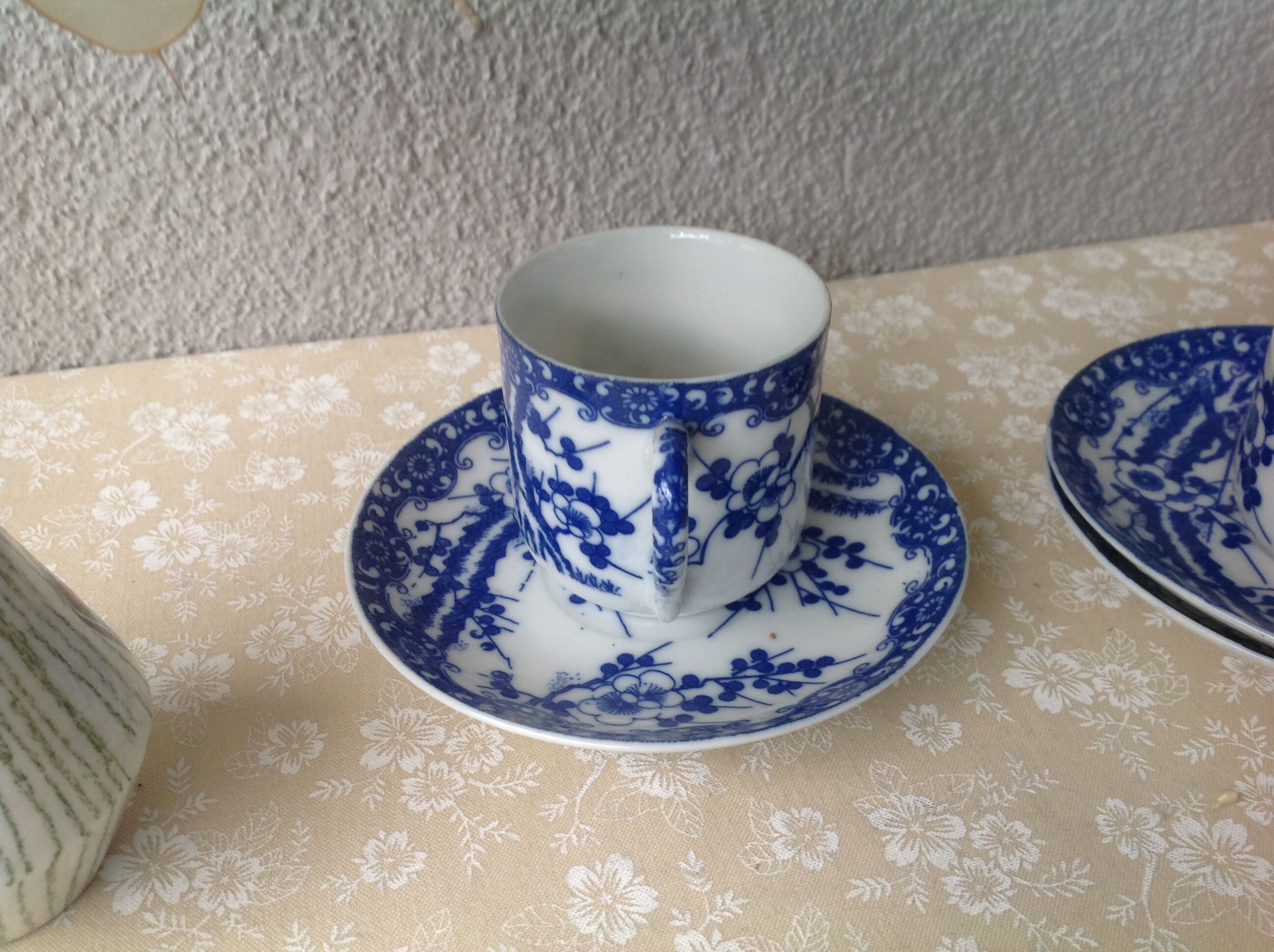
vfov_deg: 40.6
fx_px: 1286
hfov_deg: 52.7
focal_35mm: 35
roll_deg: -1.4
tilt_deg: -35.1
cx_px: 637
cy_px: 476
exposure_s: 1/20
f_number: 2.4
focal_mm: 4.28
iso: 50
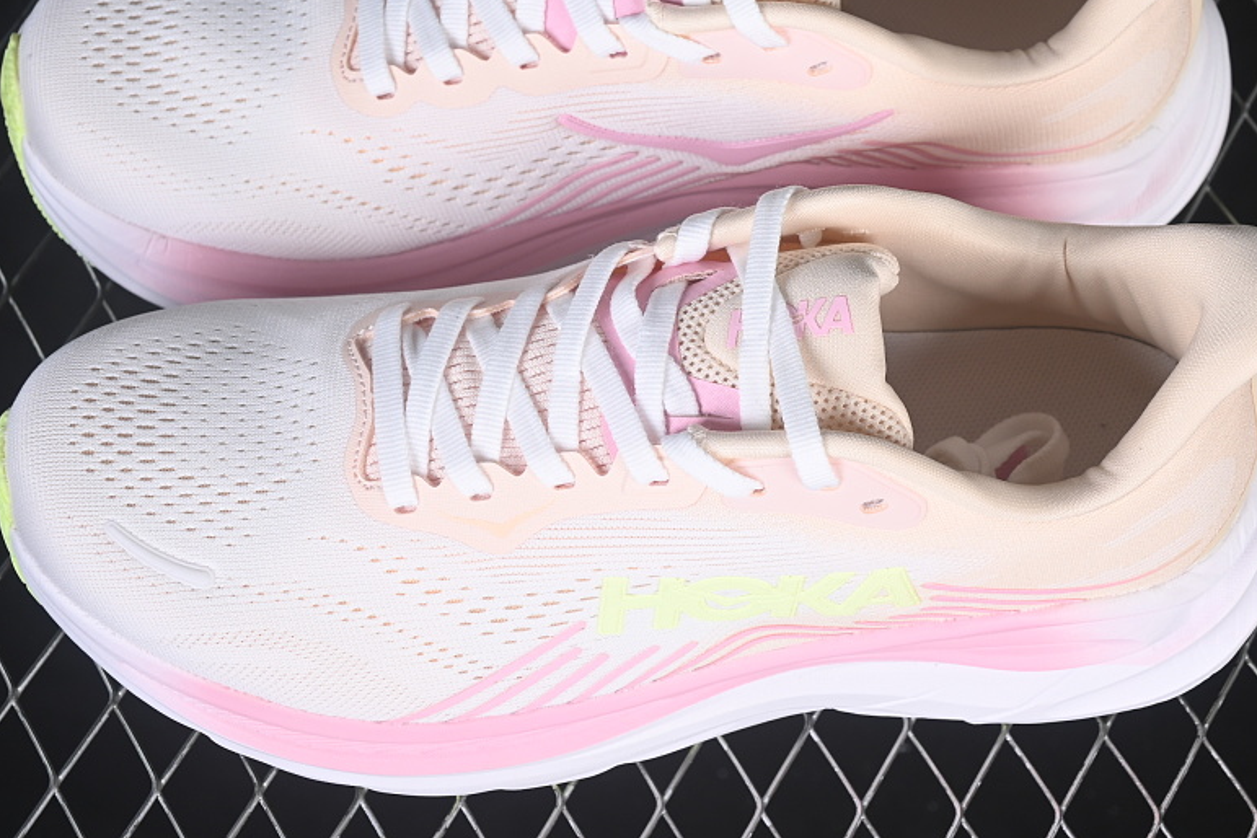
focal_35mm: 105
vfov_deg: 13.0
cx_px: 665
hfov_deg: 19.5
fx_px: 3666
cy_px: 292
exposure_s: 1/80
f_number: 7.1
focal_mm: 50
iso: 160
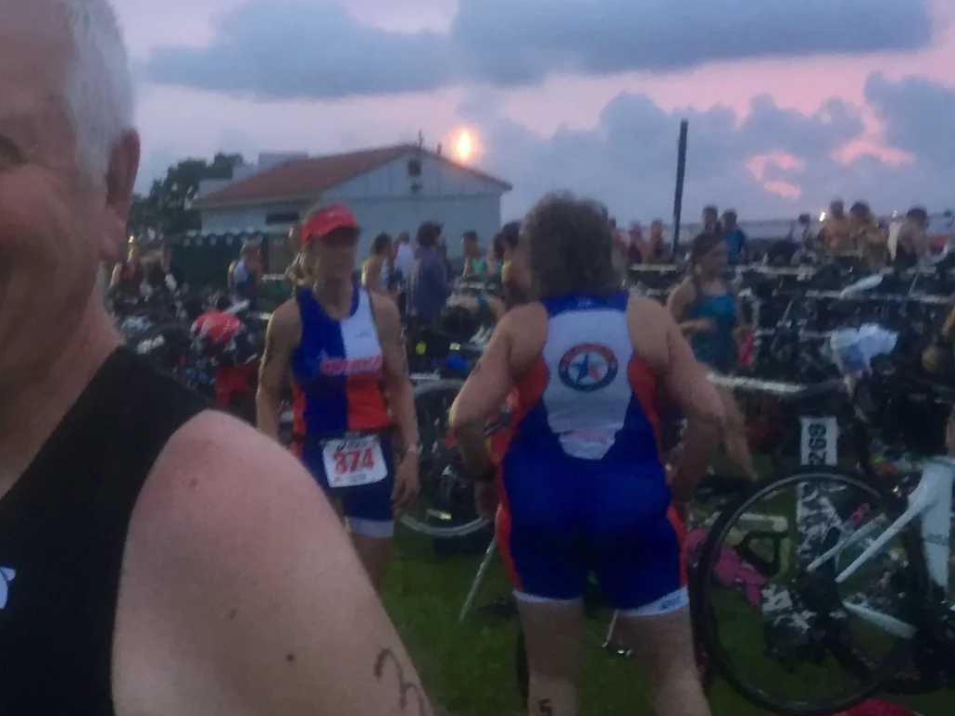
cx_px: 105
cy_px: 281
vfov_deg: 27.0
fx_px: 1490
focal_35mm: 54
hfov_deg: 33.7
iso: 100
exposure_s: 1/30
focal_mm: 4.15
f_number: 2.2
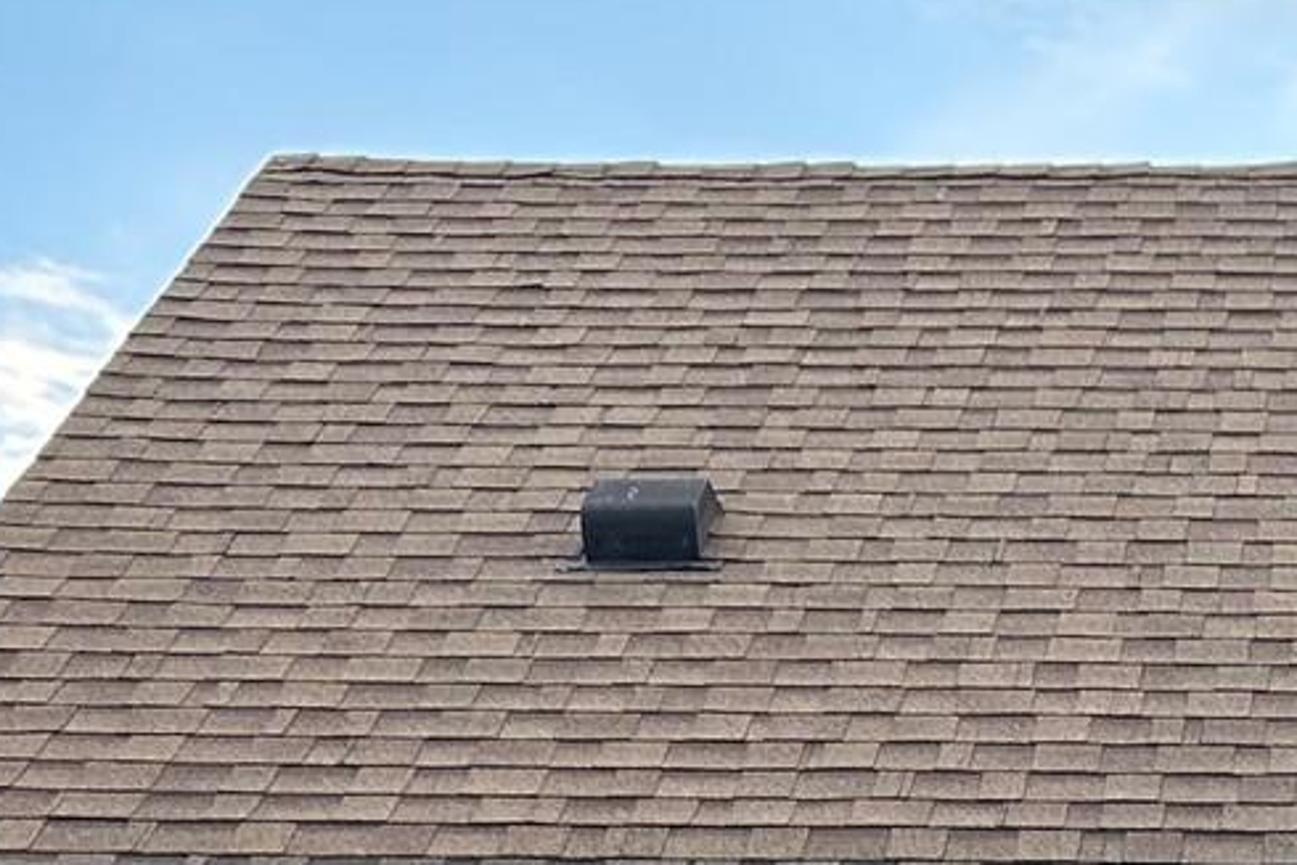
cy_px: 1674
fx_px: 4072
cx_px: 1615
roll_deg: +0.4
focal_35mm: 113
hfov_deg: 17.2
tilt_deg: +3.8
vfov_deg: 11.1
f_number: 1.5
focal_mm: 5.7
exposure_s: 1/121
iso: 100
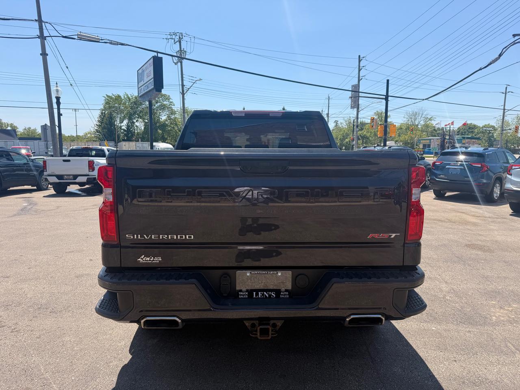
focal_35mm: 24
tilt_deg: -6.5
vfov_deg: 56.8
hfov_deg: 71.6
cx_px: 260
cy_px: 195
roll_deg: -0.3
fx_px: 361
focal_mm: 6.76
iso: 80
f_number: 1.78
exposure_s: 1/3953
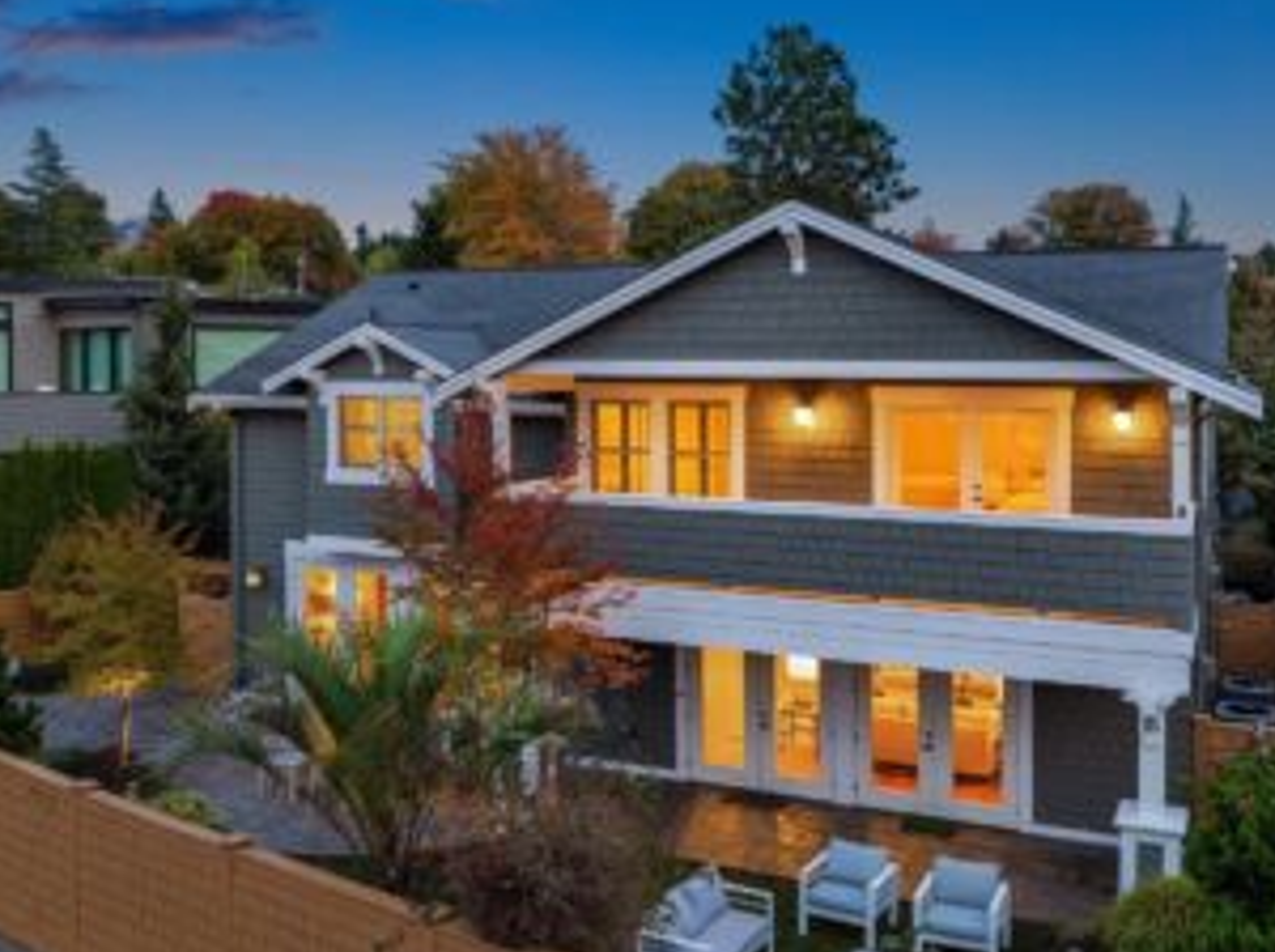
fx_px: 1177
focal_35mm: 32
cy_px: 584
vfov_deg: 43.8
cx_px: 608
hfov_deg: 56.9
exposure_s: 1/15
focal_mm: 12.29
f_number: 2.8
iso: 320
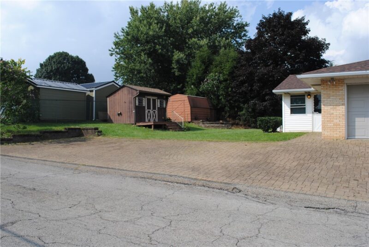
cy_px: 124
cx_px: 184
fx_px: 308
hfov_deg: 61.8
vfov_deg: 43.8
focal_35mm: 30
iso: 100
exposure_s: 1/250
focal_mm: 20
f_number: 8
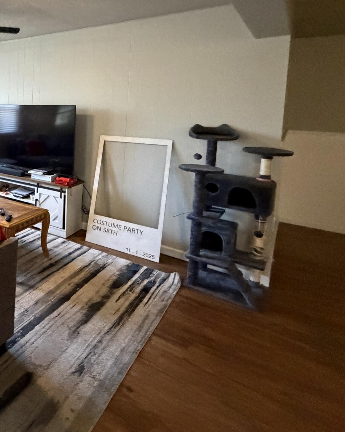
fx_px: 332
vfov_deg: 63.7
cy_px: 131
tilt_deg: -5.5
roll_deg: -2.1
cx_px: -31
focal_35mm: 26
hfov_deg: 43.2
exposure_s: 1/60
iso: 1000
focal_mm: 2.22
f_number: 2.2
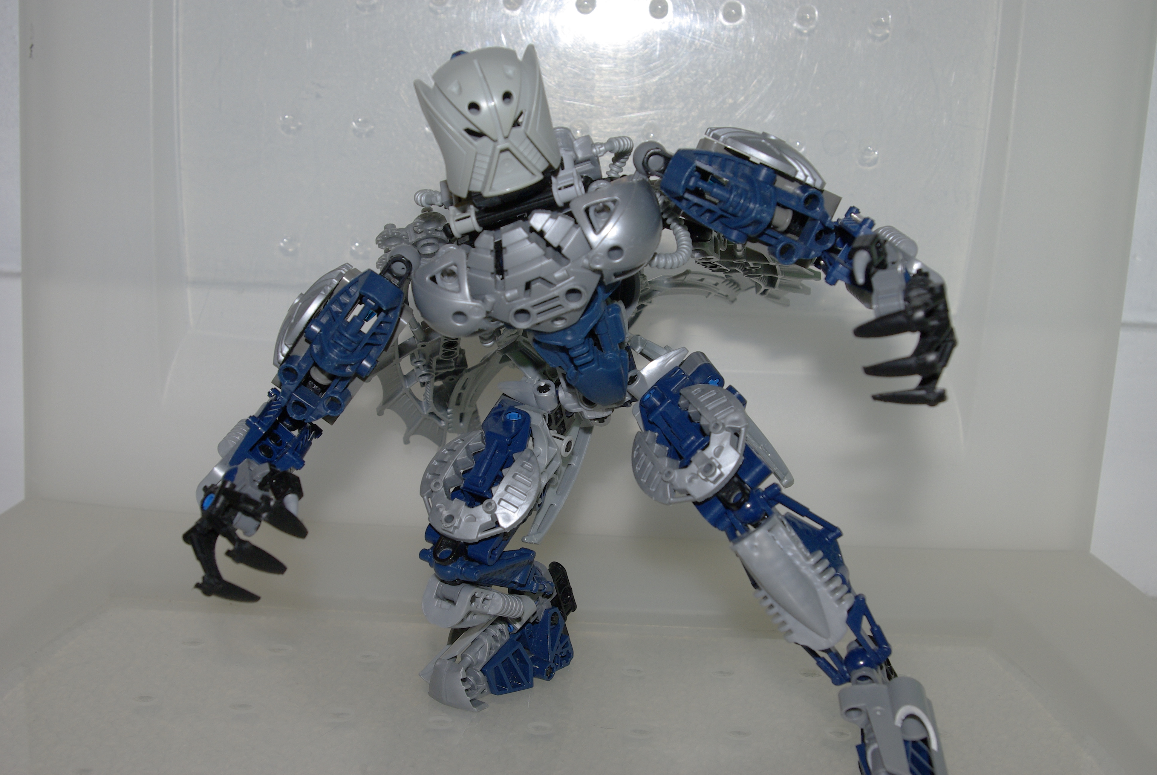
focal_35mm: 42
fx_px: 1351
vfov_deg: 32.0
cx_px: 578
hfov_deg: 46.3
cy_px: 388
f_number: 8
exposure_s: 1/45
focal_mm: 28
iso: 400
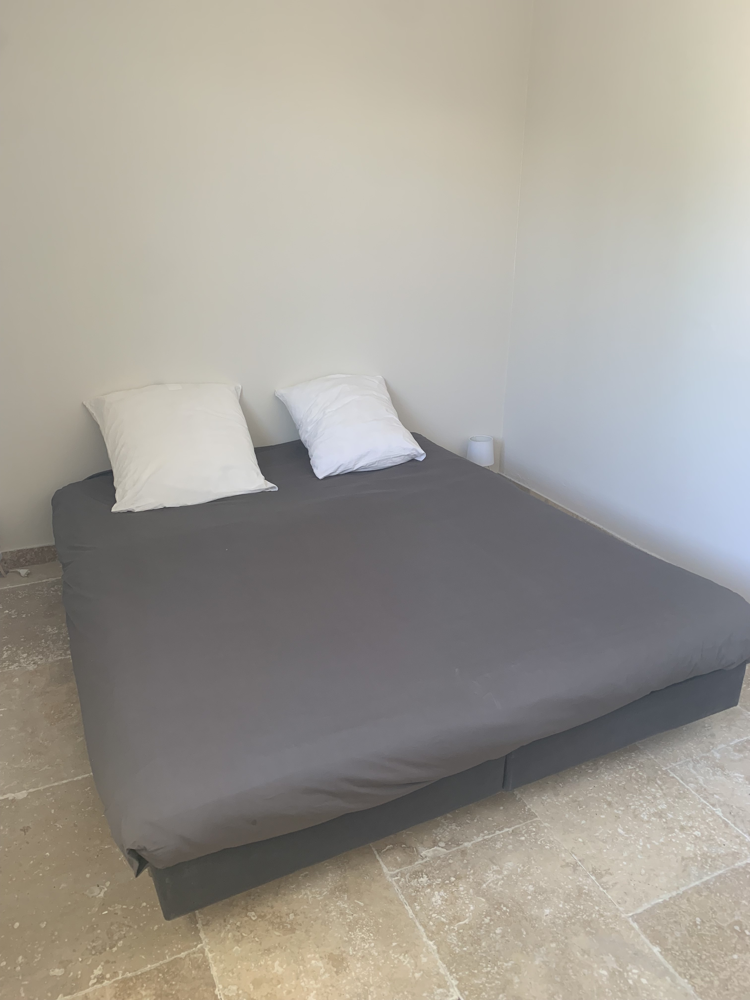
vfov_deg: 67.3
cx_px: 375
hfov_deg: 53.1
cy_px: 500
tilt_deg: -20.9
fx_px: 751
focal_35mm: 26
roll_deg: -0.1
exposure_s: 1/86
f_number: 1.8
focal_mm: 4.25
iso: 100
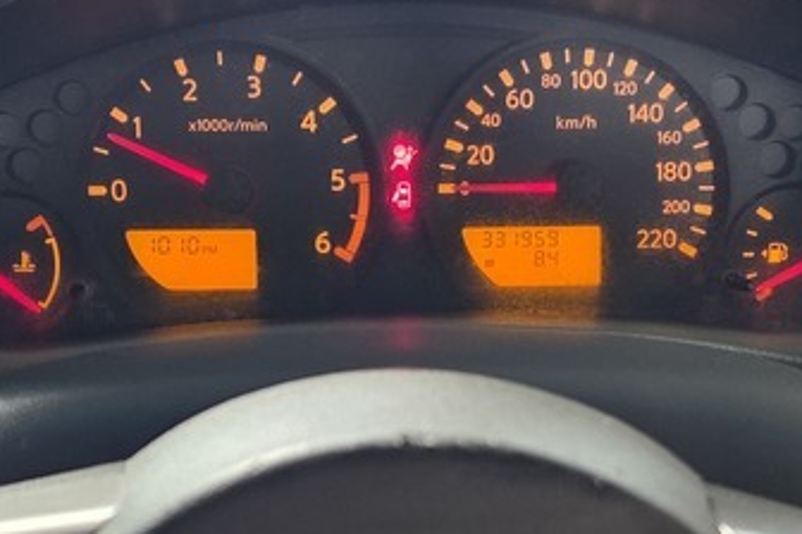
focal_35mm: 73
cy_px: 327
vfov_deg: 18.6
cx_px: 422
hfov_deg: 27.7
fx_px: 1626
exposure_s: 1/64
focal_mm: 6.25
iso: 200
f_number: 1.7
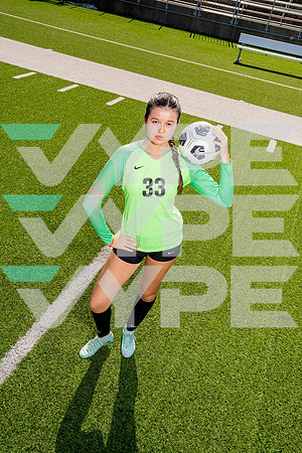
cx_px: 151
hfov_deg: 37.9
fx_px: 440
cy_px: 226
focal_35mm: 35
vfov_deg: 54.4
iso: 320
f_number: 11
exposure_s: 1/250
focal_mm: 35
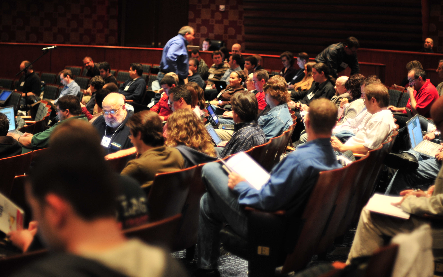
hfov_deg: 29.8
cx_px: 230
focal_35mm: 69
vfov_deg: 18.9
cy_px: 132
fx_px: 833
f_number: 1.4
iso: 720
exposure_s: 1/80
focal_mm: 50
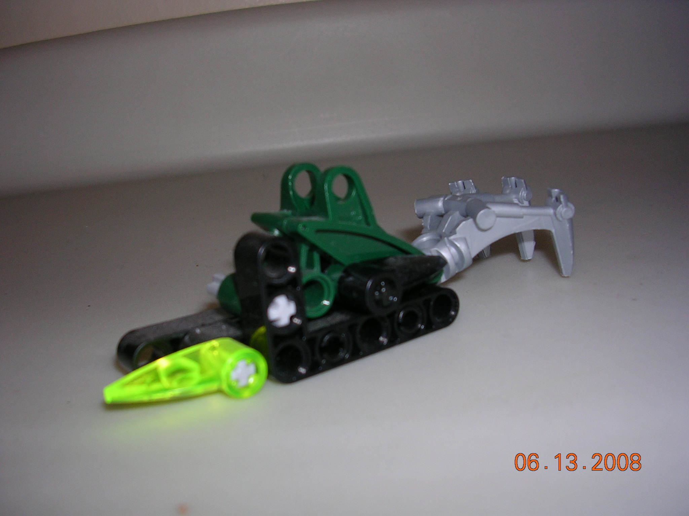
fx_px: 756
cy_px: 258
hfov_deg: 49.0
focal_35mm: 38
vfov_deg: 37.7
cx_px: 344
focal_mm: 5.8
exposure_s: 1/60.1
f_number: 2.8
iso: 50
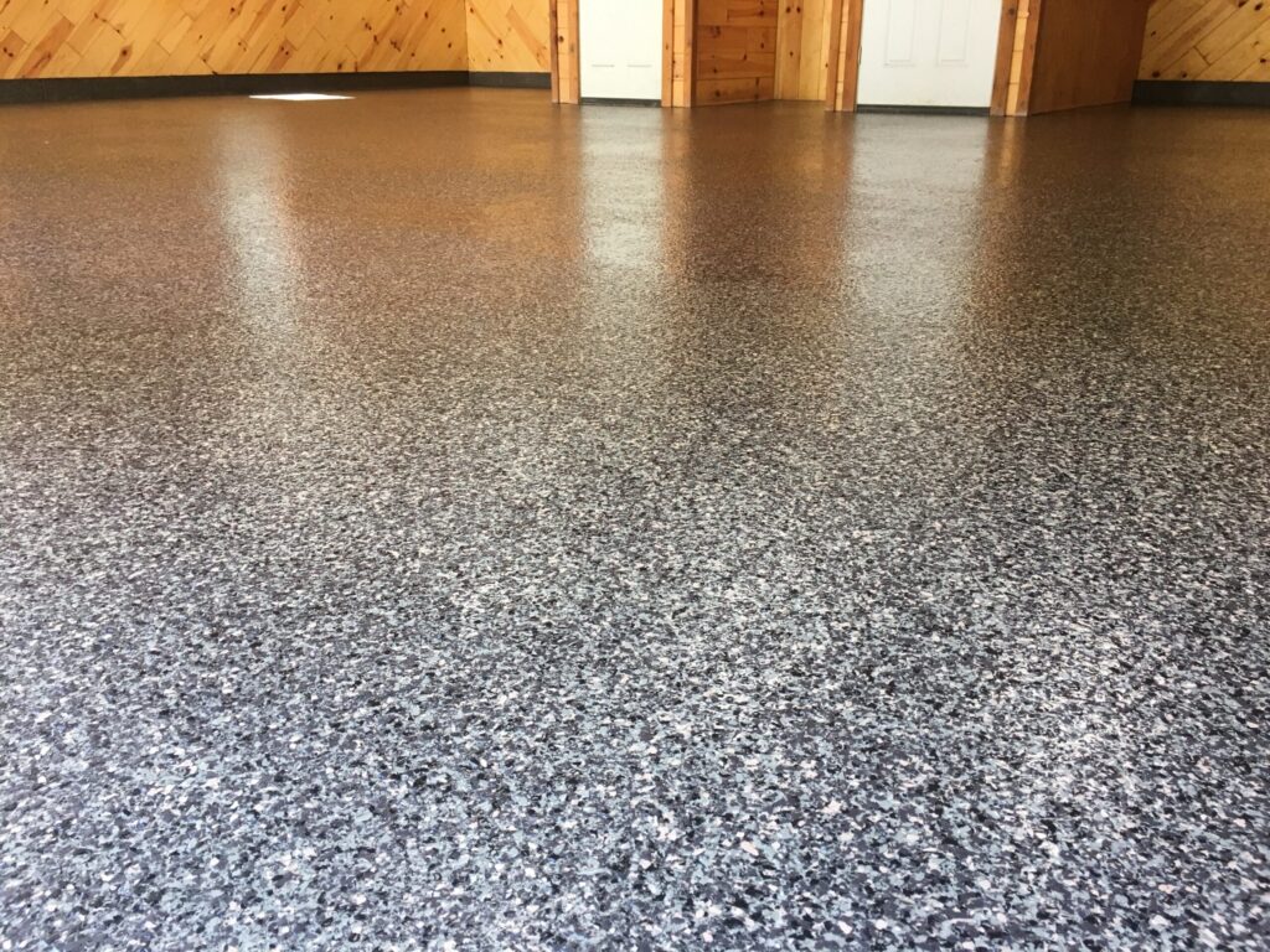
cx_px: 635
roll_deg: +0.4
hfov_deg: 61.7
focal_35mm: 29
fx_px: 1064
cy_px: 476
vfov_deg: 48.2
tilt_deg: -20.3
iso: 40
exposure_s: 1/30
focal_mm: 4.15
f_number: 2.2
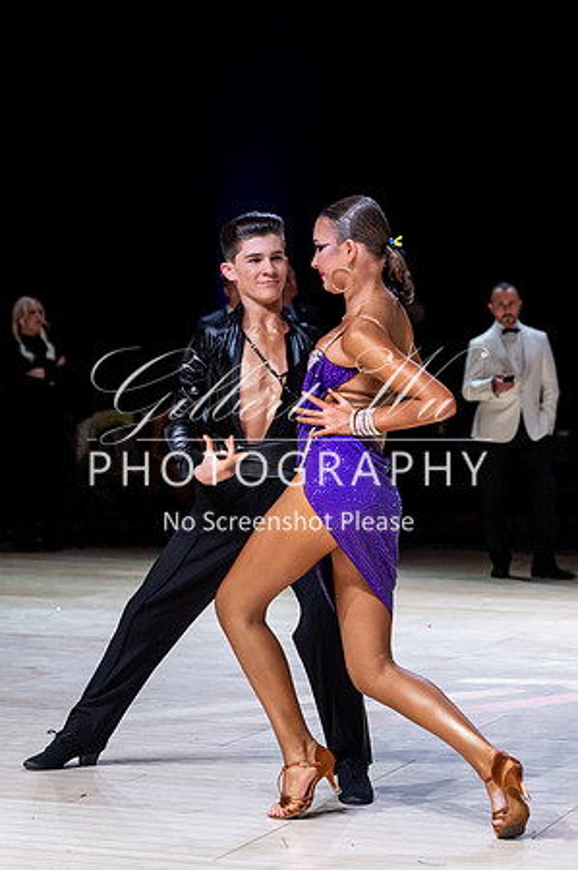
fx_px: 2609
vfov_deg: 18.9
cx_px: 300
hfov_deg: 12.6
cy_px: 435
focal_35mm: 108
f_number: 3.3
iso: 3200
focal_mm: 72
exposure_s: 1/400
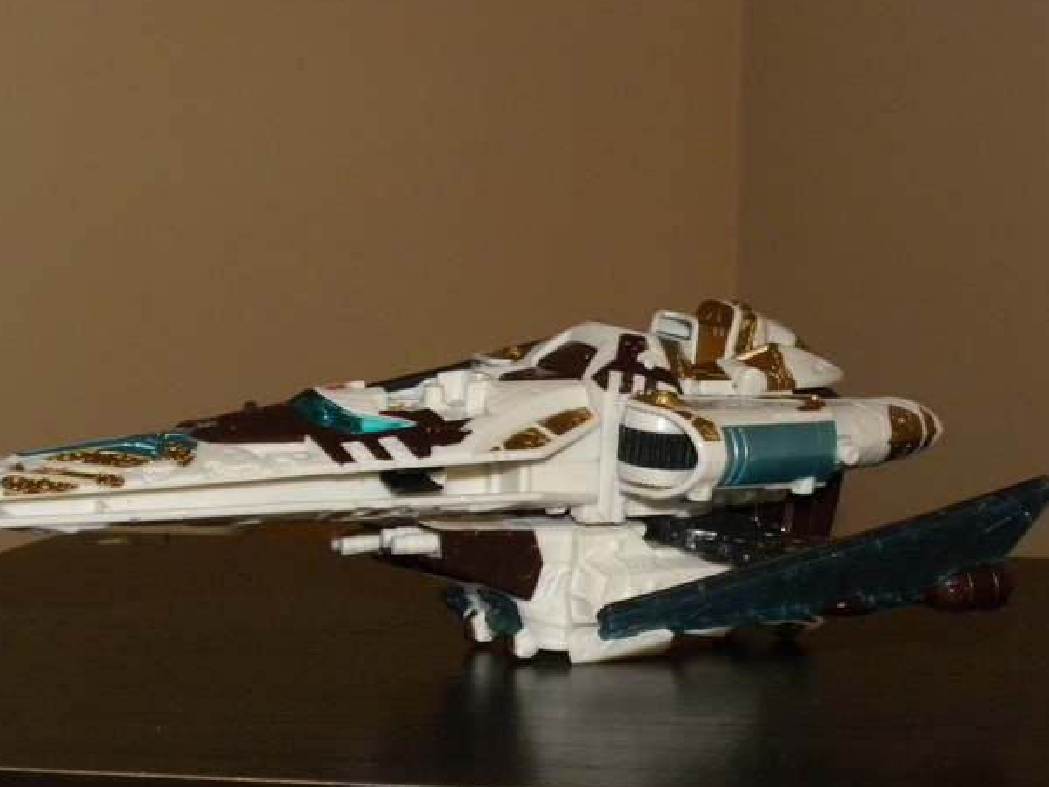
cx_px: 531
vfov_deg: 19.1
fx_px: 2333
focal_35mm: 77
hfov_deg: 25.3
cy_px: 427
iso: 400
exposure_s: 1/30
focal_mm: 10.3
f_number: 3.5
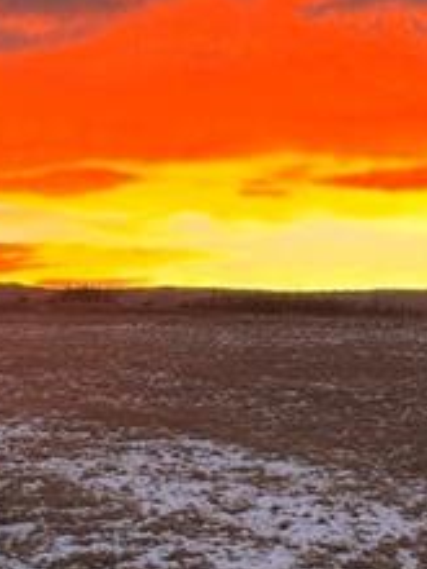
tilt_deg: +1.9
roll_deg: +0.3
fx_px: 2155
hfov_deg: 11.2
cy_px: 241
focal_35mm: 131
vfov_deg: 15.0
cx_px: 8
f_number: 1.78
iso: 125
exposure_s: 1/121
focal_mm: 6.76
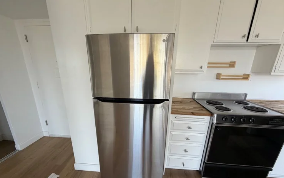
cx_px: 141
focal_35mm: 15
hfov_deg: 101.5
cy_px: 101
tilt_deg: -16.5
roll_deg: -1.4
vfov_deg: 74.5
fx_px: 116
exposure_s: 1/121
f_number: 2.2
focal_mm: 2.22
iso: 125
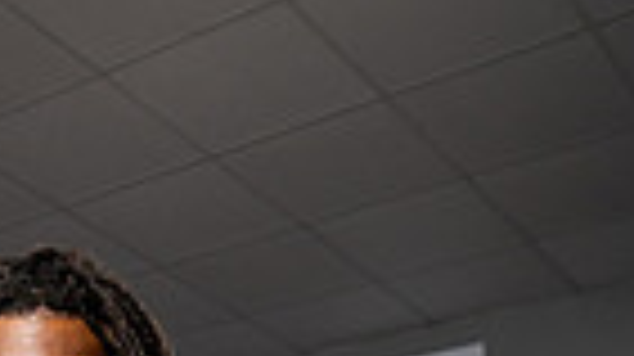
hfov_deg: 23.6
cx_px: 27
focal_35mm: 87
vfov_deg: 10.8
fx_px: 1461
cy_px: 973
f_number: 5.6
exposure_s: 1/250
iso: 200
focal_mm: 26
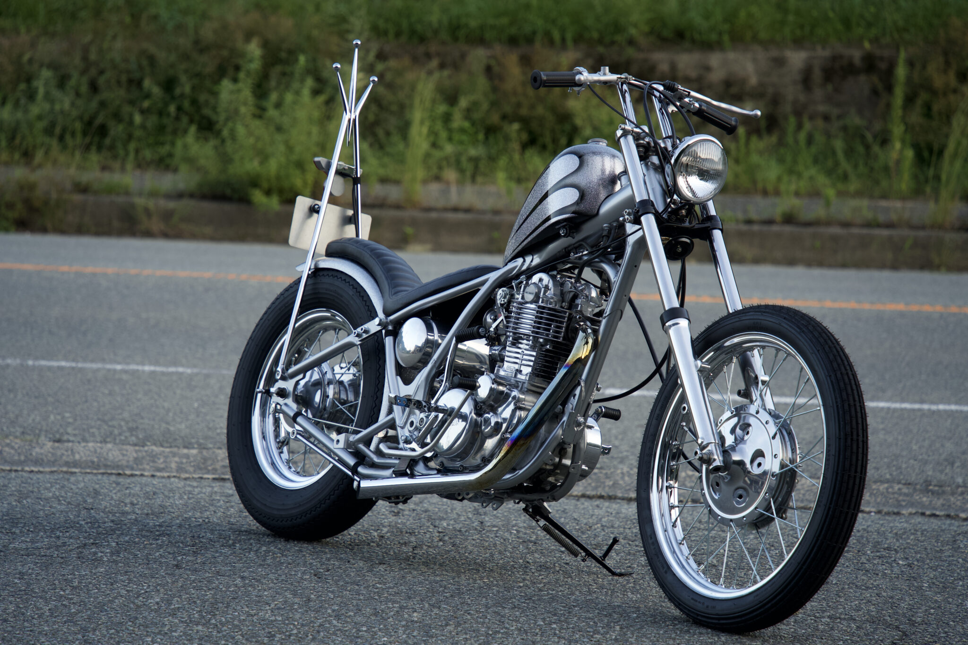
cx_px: 484
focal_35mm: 150
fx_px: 4033
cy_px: 322
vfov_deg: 9.1
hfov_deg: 13.7
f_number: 5.6
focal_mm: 150
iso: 320
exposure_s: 1/160
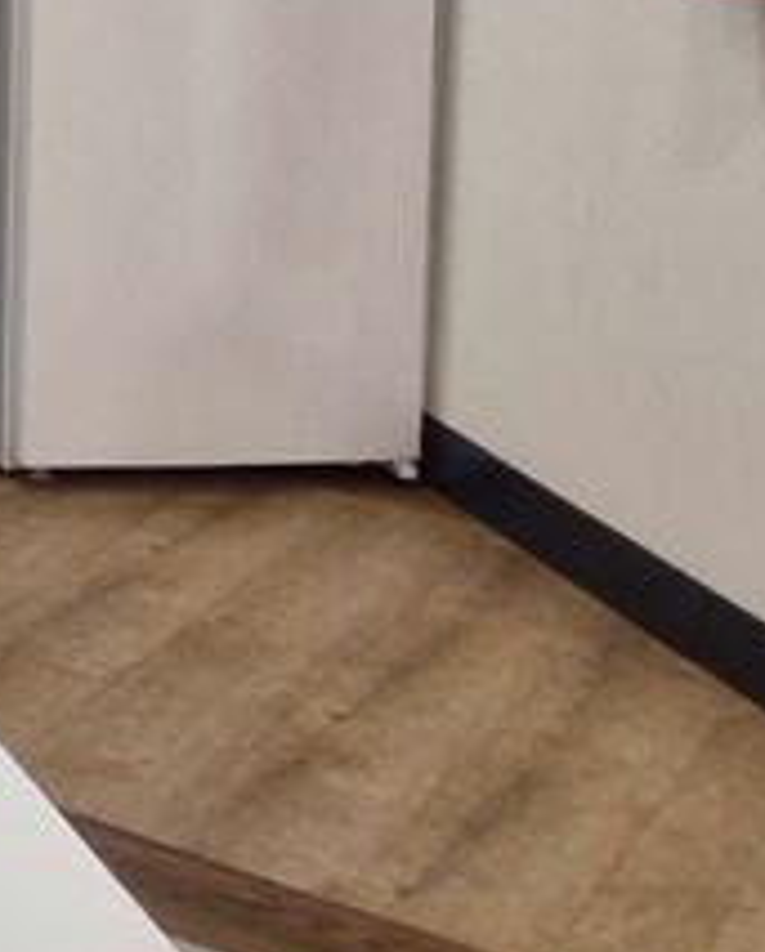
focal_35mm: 66
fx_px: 1864
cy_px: -270
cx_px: -1024
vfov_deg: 25.0
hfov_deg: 15.0
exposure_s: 1/50
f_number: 2.2
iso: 160
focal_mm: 1.74
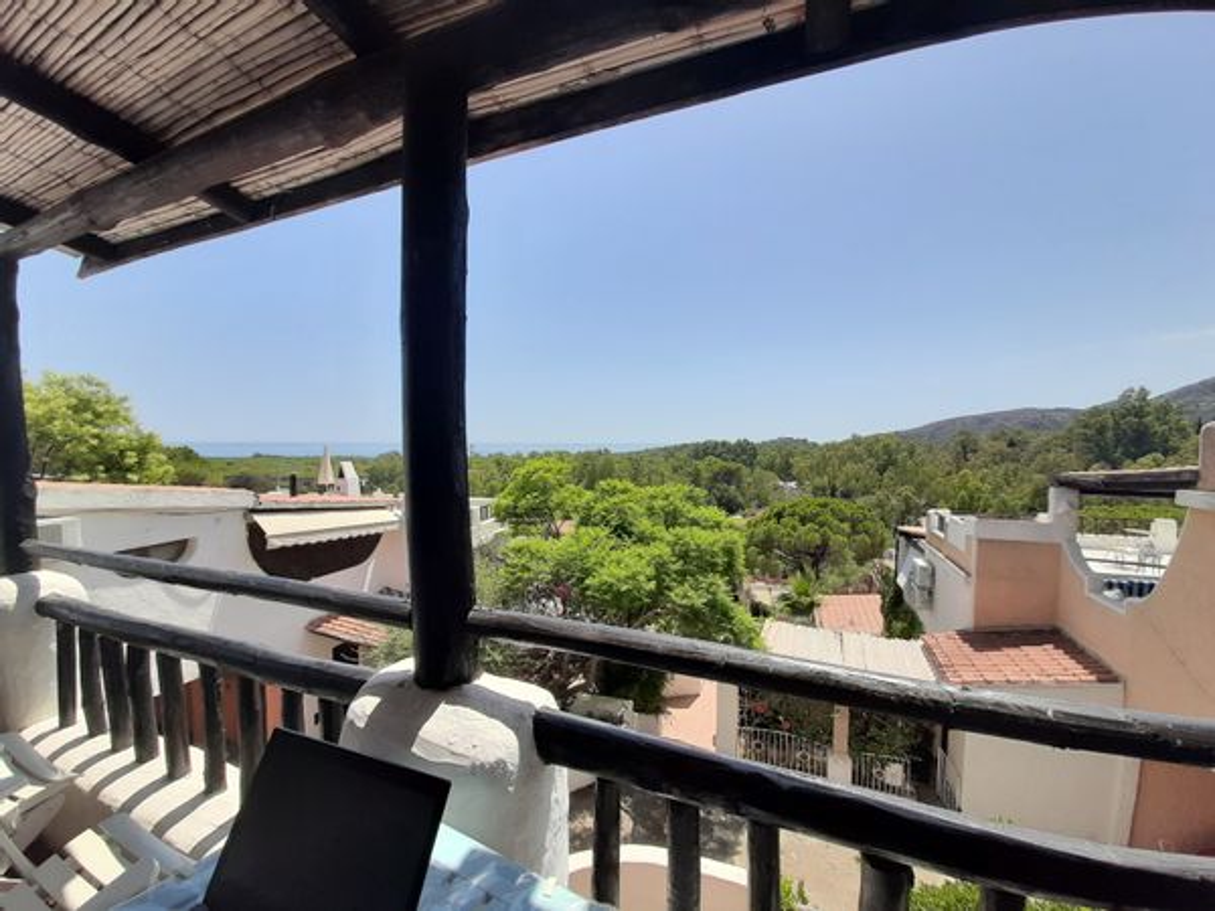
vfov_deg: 89.9
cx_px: 608
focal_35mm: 13
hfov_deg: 106.2
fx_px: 456
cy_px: 456
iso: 40
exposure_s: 1/1534
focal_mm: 1.42
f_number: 2.2
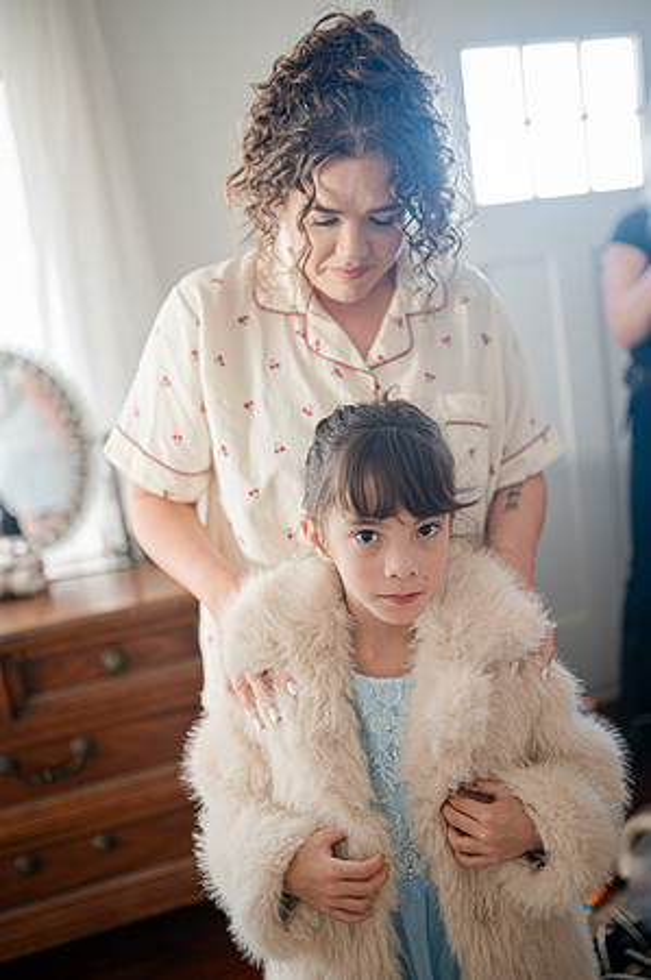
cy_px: 490
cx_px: 326
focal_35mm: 35
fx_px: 951
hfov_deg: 37.8
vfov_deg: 54.5
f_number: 1.4
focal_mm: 35
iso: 320
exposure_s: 1/200
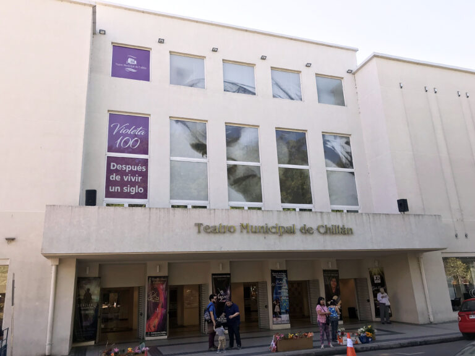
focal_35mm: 28
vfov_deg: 49.7
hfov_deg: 63.4
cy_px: 178
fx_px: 384
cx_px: 238
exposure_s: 1/346
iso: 20
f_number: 1.8
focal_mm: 3.99
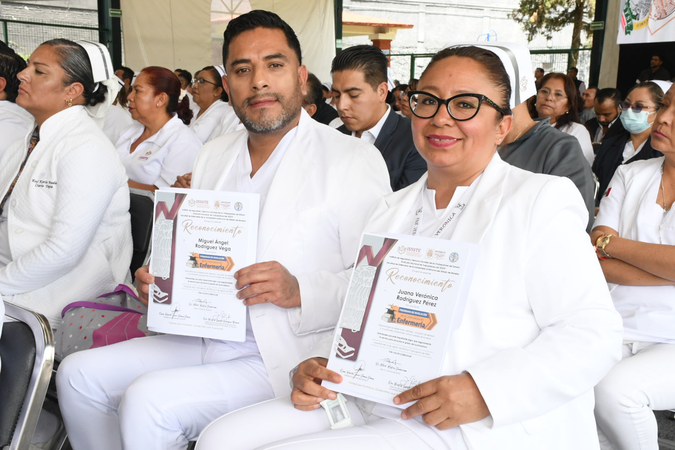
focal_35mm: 51
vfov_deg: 26.5
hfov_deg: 38.9
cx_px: 338
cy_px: 225
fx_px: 956
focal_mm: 34
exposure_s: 1/125
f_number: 18
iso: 2000
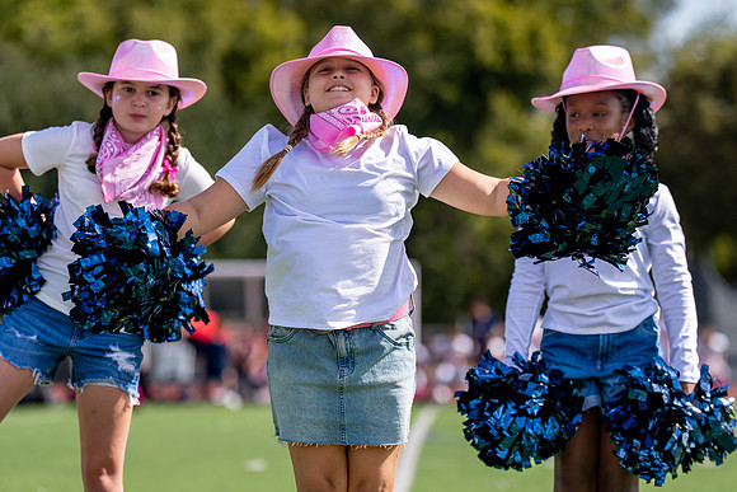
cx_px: 367
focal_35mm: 191
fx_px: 3910
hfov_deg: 10.8
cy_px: 231
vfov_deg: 7.2
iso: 250
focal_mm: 131
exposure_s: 1/4000
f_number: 2.8
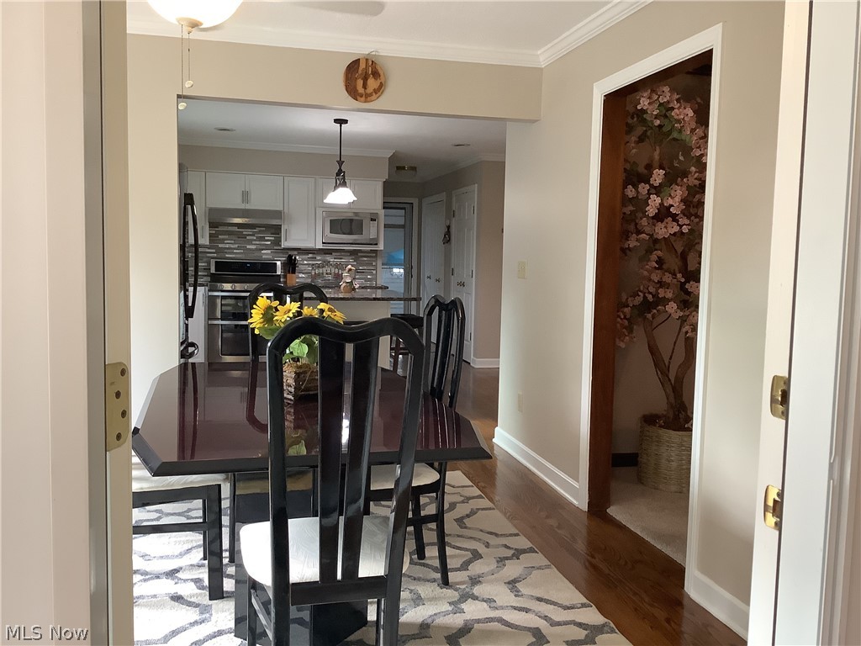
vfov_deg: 45.4
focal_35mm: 31
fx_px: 771
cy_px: 323
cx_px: 430
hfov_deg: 58.4
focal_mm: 3.3
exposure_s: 1/60
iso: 250
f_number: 2.4
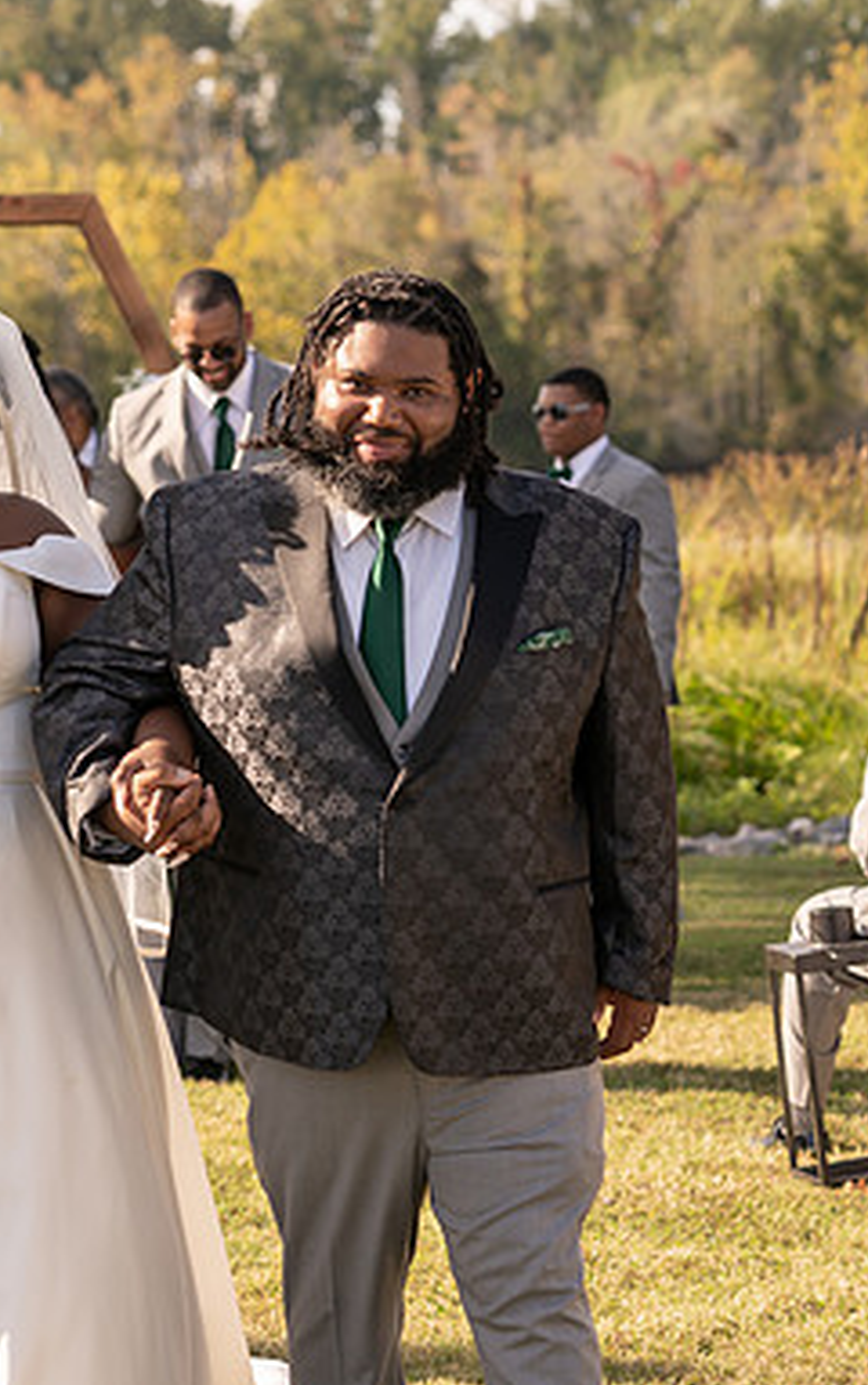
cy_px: 692
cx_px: 33
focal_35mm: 113
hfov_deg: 11.5
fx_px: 4269
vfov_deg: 18.4
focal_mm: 73
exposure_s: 1/500
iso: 100
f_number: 4
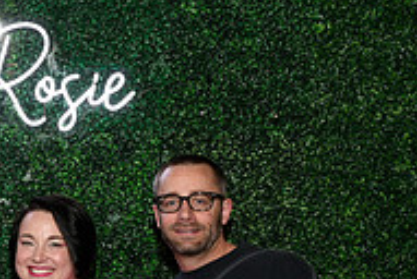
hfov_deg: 21.8
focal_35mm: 88
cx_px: -48
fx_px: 1021
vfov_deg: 14.7
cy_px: 389
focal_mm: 29
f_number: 6.3
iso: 500
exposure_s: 1/60
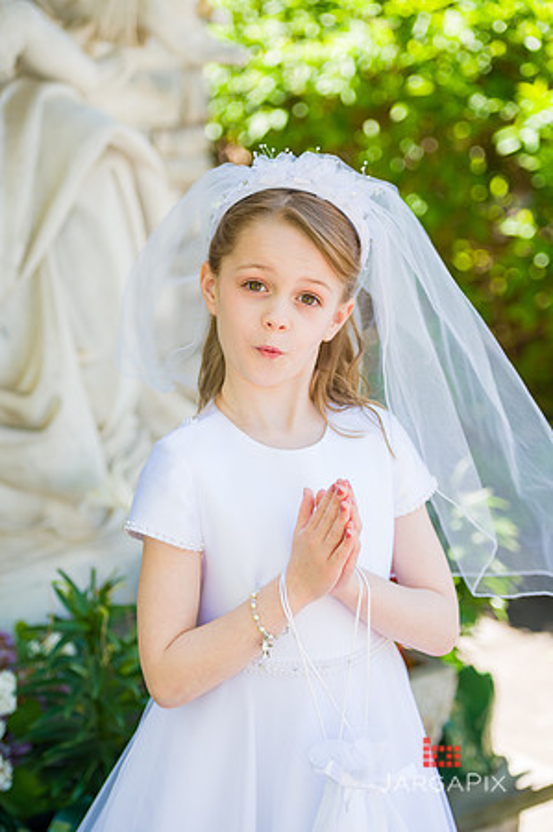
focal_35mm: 70
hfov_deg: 19.4
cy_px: 416
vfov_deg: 28.9
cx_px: 276
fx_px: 1617
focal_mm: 70
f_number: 3.2
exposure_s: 1/500
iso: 200
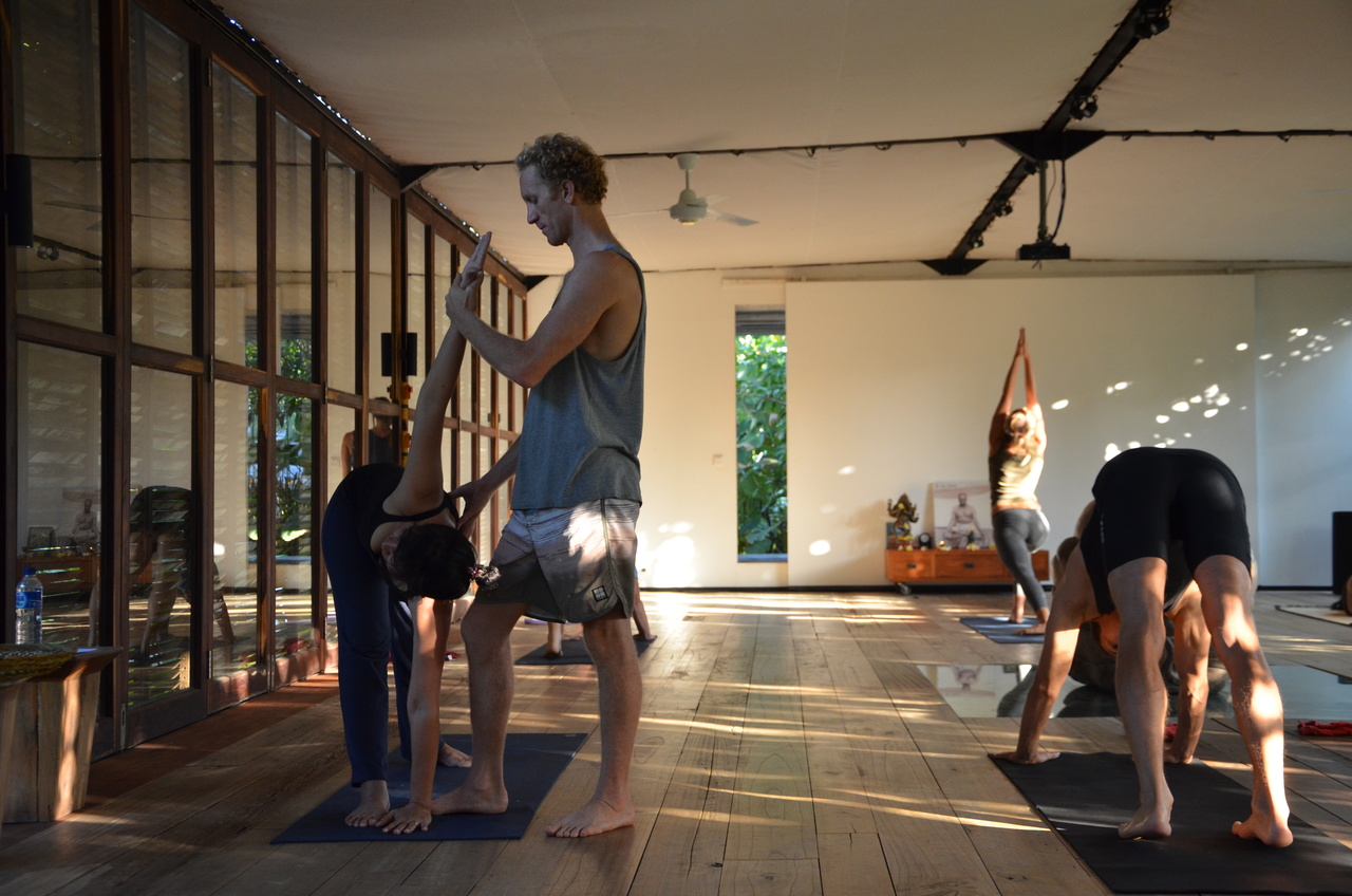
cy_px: 448
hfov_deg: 41.2
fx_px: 1799
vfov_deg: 28.0
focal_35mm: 48
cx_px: 676
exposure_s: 1/60
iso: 720
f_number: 4.2
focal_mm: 32
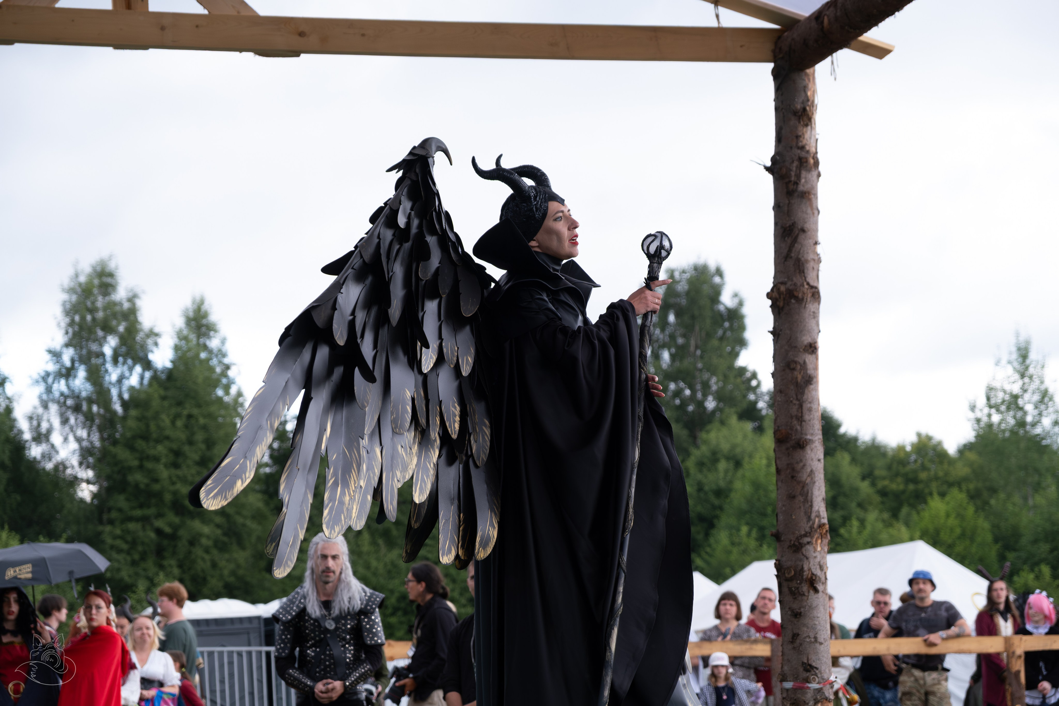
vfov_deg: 16.5
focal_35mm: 83
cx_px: 530
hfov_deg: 24.5
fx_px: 2442
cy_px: 353
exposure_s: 1/800
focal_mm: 55
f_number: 3.6
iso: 640
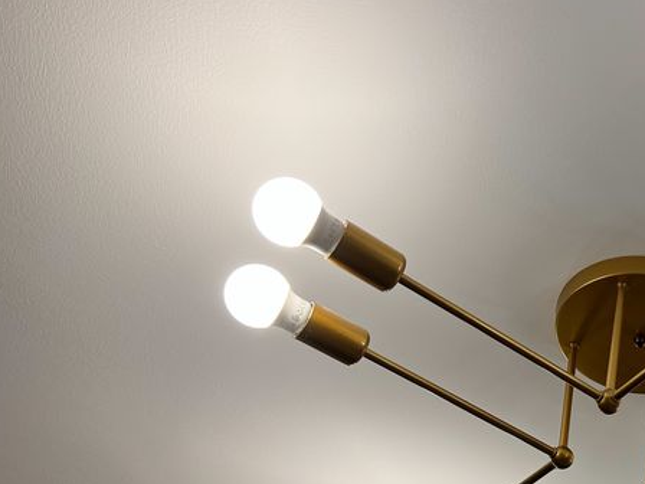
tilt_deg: +35.4
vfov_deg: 24.0
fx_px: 1081
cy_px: 501
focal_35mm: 58
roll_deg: -1.3
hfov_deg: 30.3
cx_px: 680
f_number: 1.5
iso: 40
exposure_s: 1/170
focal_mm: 5.7
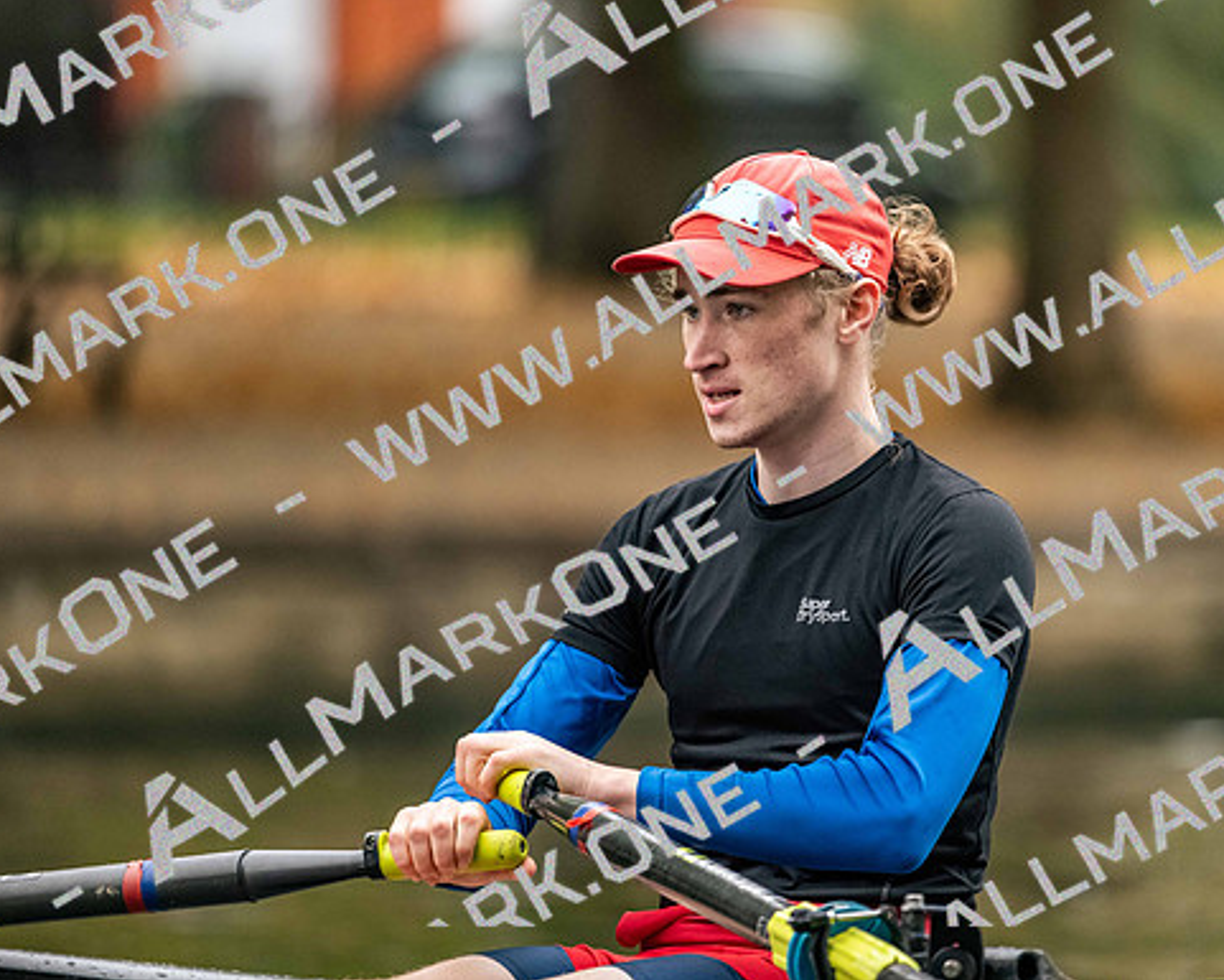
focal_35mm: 453
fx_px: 16414
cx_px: 662
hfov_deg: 4.3
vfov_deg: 3.4
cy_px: 490
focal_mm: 400
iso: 5000
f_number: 4.5
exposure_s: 1/2500
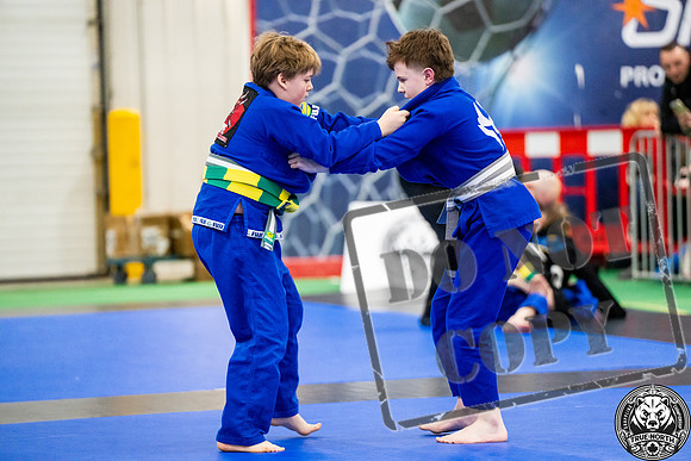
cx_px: 346
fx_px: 3840
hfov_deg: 10.3
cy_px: 230
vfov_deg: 6.9
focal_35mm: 200
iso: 5000
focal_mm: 200
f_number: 2.8
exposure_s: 1/500
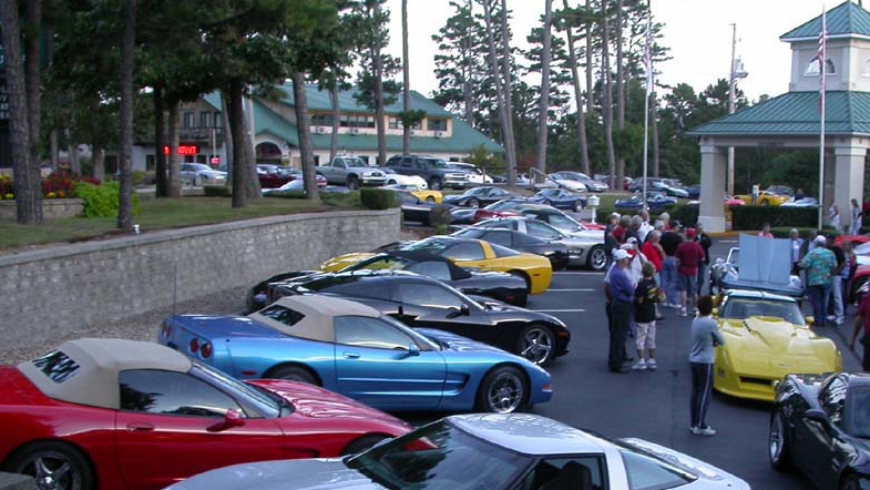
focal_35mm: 54
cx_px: 515
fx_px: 1246
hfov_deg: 38.4
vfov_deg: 22.1
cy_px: 357
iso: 100
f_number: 3
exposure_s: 1/53.5
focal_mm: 7.85
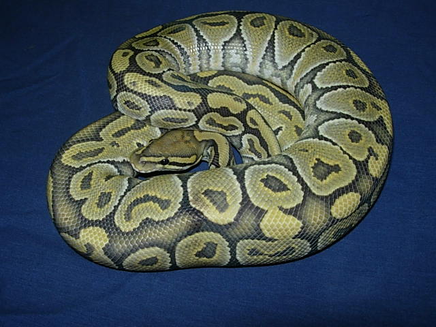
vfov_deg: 37.7
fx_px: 479
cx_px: 218
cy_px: 164
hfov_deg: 49.0
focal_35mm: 38
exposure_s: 1/64
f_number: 4.8
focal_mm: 7.8
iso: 79
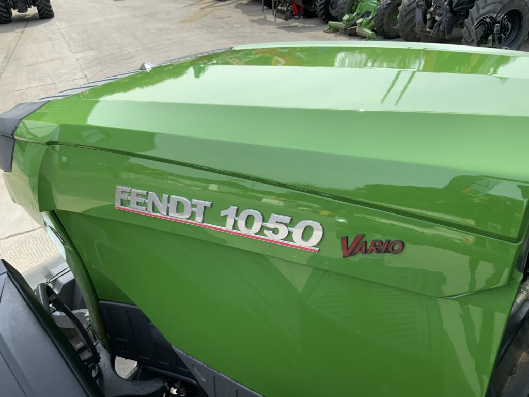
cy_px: 198
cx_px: 264
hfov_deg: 61.7
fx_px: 443
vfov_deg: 48.2
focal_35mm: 29
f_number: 1.8
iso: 16
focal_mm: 3
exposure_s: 1/650
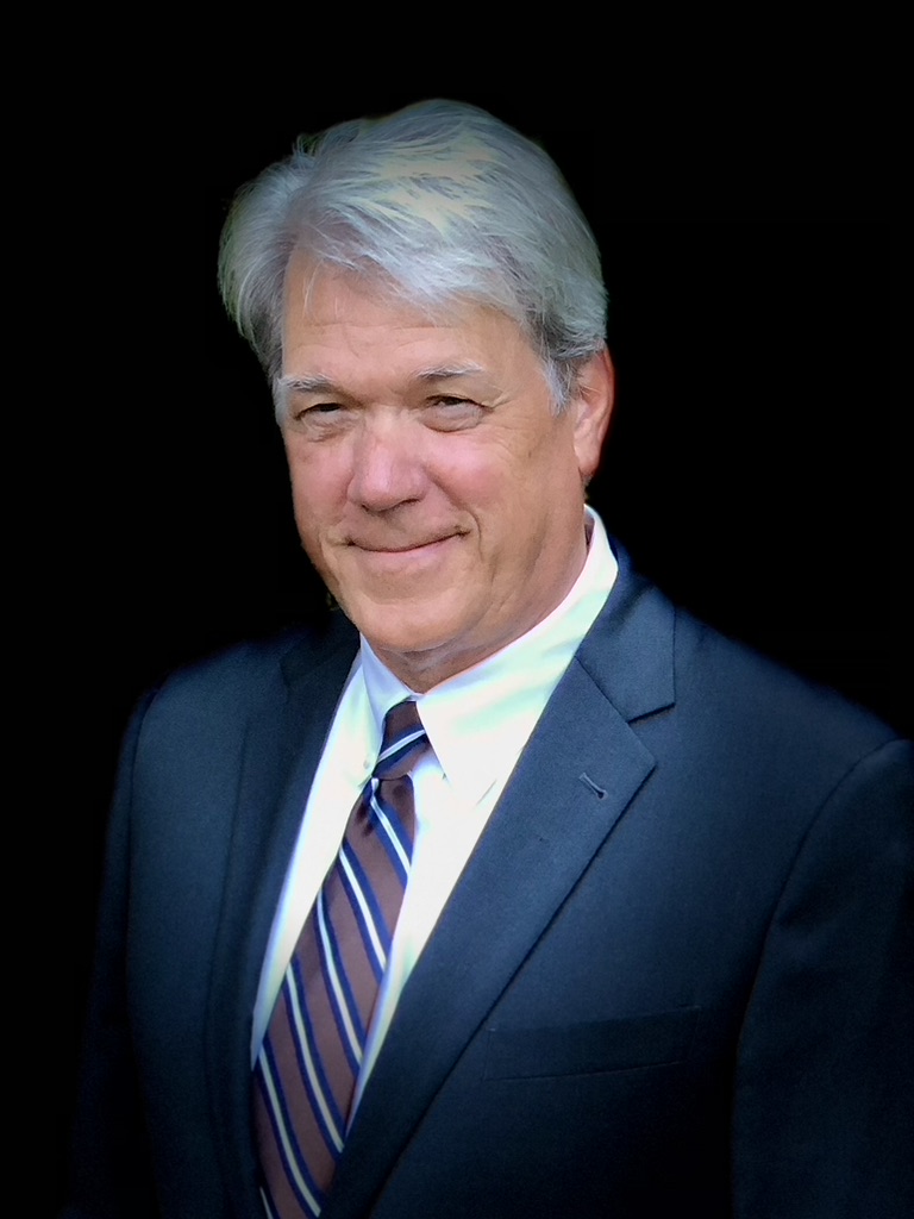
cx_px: 457
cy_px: 610
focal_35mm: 52
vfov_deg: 36.8
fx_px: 1831
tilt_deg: -14.2
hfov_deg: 28.0
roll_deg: -2.0
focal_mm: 6
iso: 80
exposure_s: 1/60
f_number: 2.4
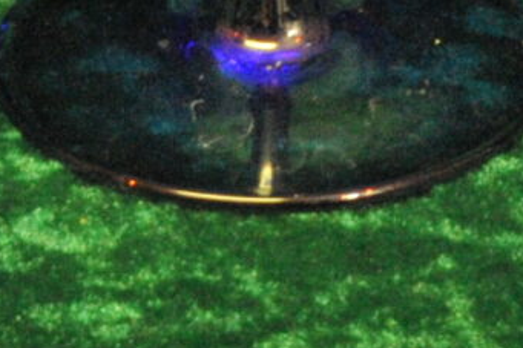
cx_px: 505
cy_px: -399
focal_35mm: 788
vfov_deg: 1.7
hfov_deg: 2.6
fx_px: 11442
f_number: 22
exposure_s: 1/5
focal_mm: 105
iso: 6400
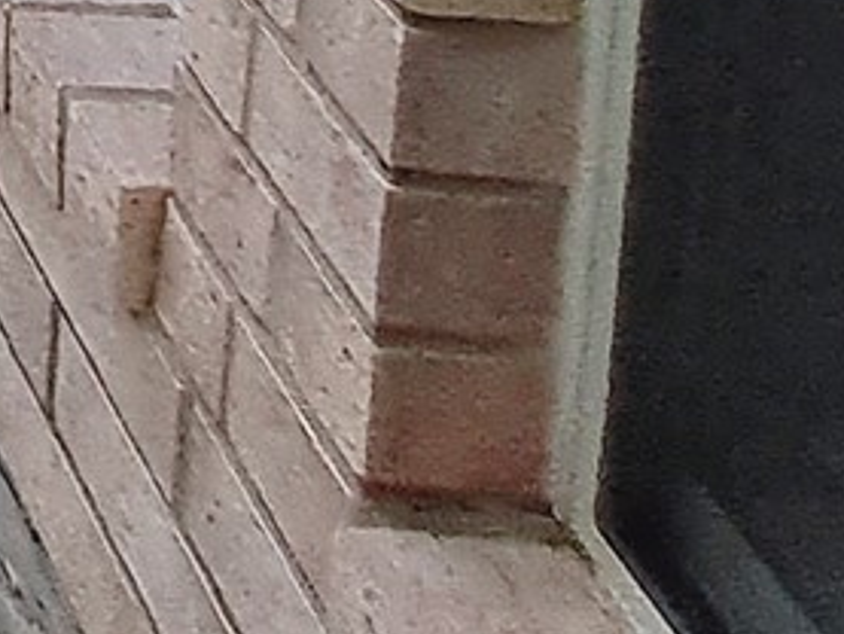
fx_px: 2342
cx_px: -1289
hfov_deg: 13.5
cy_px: -1558
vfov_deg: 9.5
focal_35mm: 96
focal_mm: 1.74
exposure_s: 1/443
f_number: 2.2
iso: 40
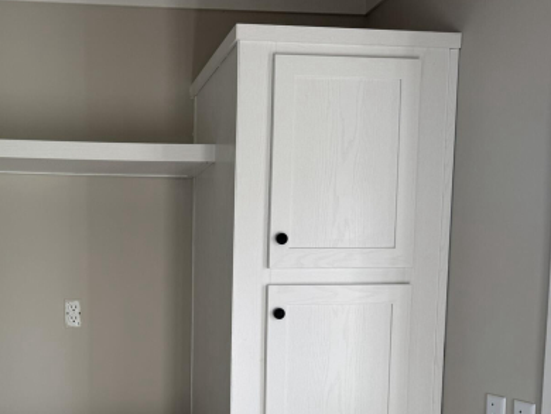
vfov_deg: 33.9
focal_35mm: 41
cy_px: 342
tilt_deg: -4.4
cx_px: 124
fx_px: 653
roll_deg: -0.5
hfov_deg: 43.9
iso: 80
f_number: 1.78
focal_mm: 6.76
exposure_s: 1/514
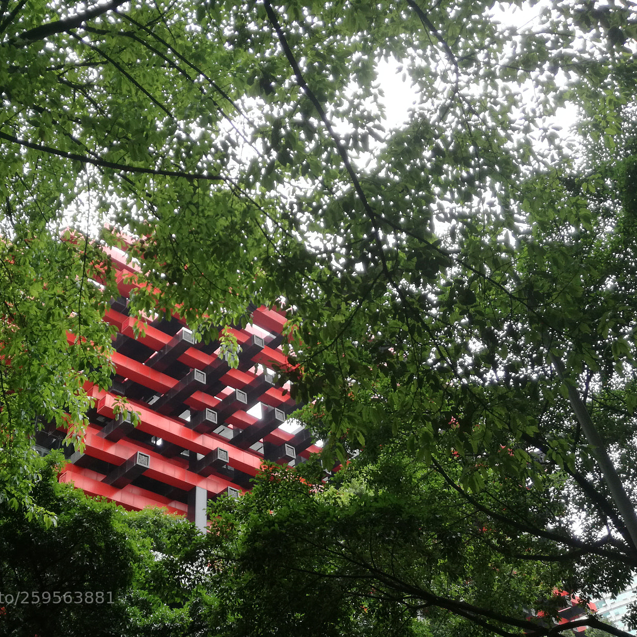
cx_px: 263
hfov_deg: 50.8
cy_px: 319
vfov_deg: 51.1
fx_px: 666
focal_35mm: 32
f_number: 2
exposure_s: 1/164
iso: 50
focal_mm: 3.79
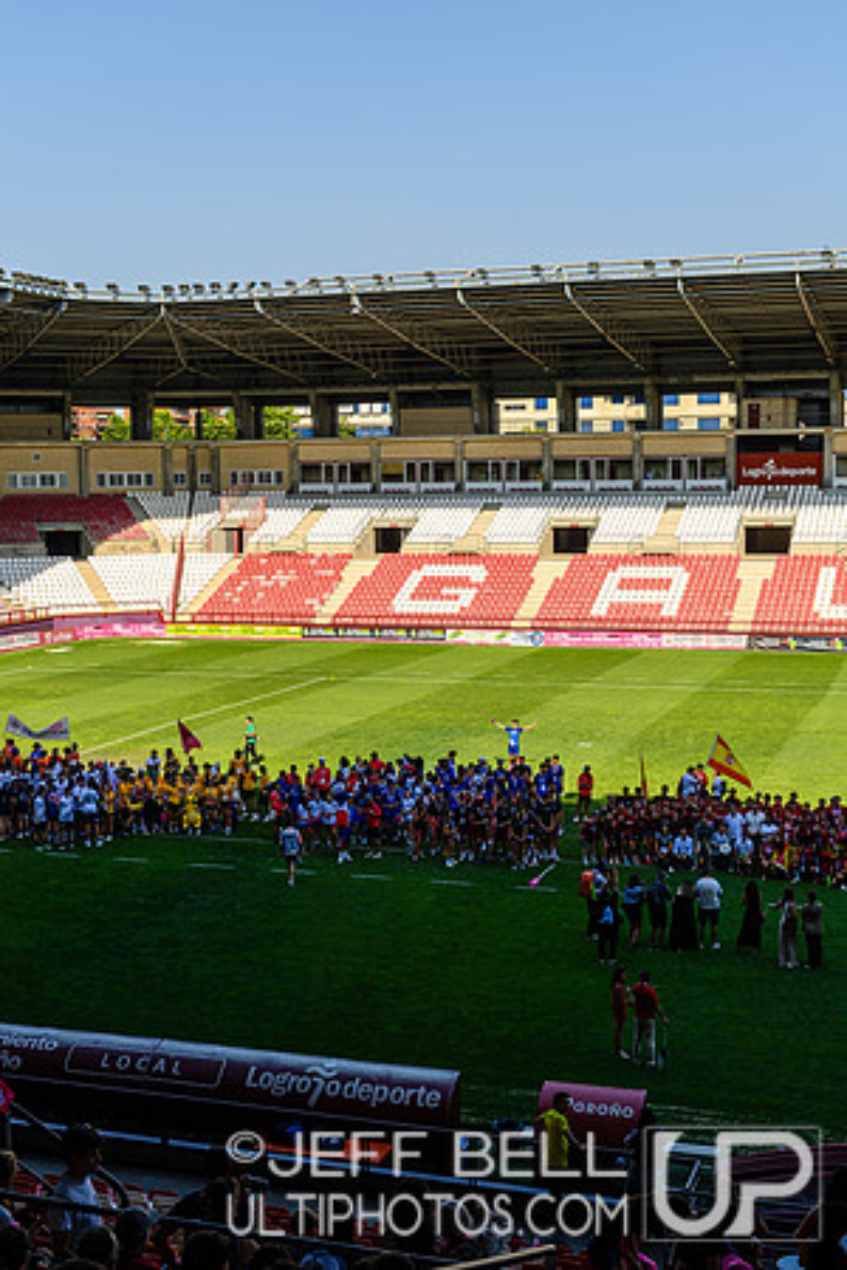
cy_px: 635
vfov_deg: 43.6
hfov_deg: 29.9
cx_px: 424
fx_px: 1588
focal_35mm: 45
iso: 100
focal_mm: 45
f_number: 5.6
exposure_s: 1/320
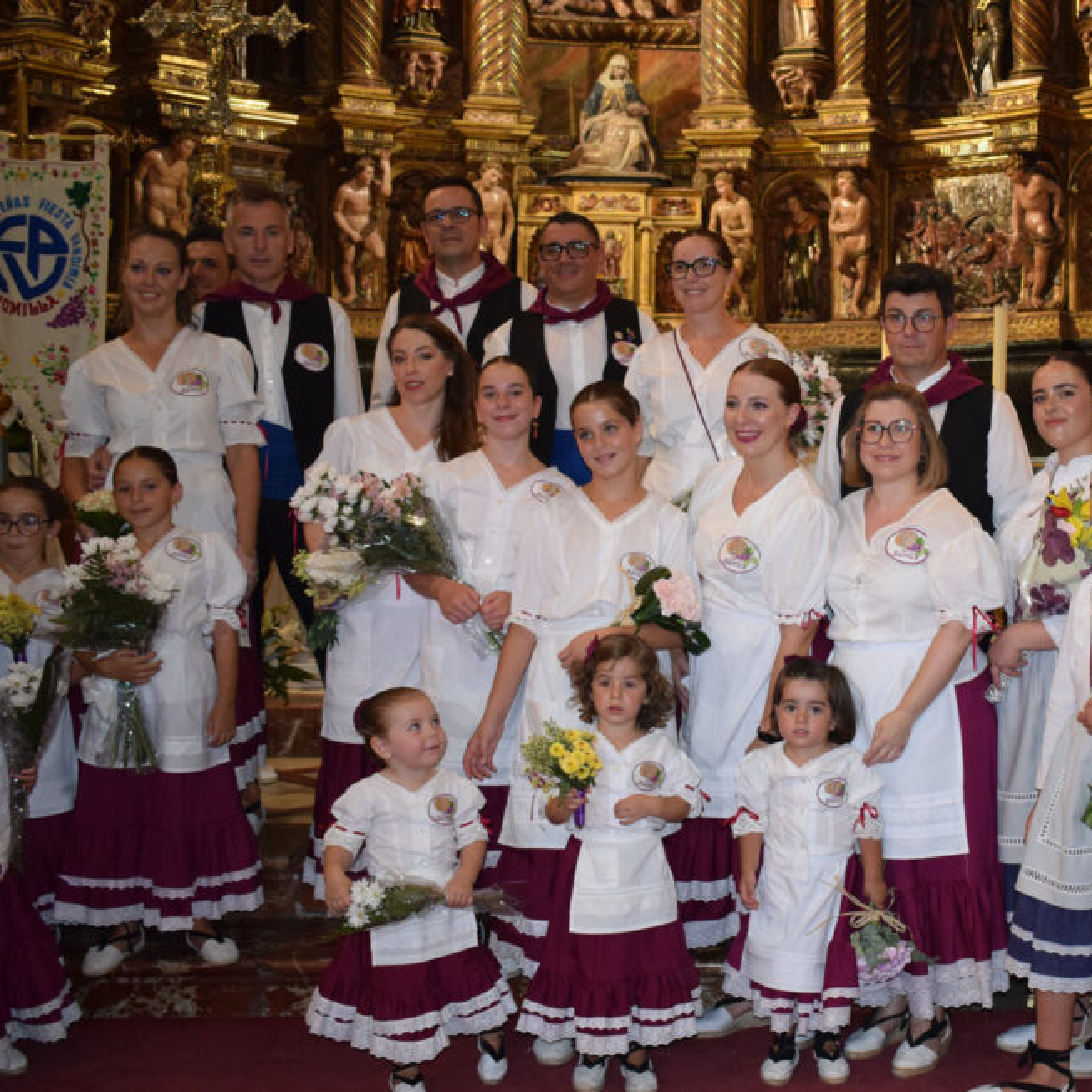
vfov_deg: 35.4
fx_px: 1713
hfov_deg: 34.4
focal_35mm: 48
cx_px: 848
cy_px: 558
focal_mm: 24
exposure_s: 1/60
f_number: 4
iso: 1800
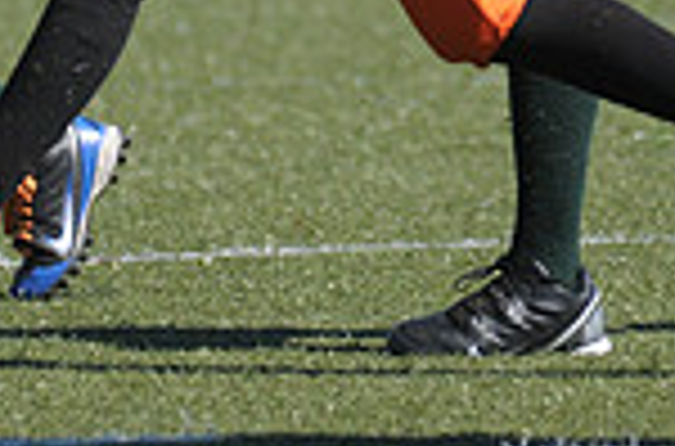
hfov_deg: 1.2
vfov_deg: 0.8
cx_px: 472
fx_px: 32578
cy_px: -223
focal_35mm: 1743
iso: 640
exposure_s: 1/4000
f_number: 4
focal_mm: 300
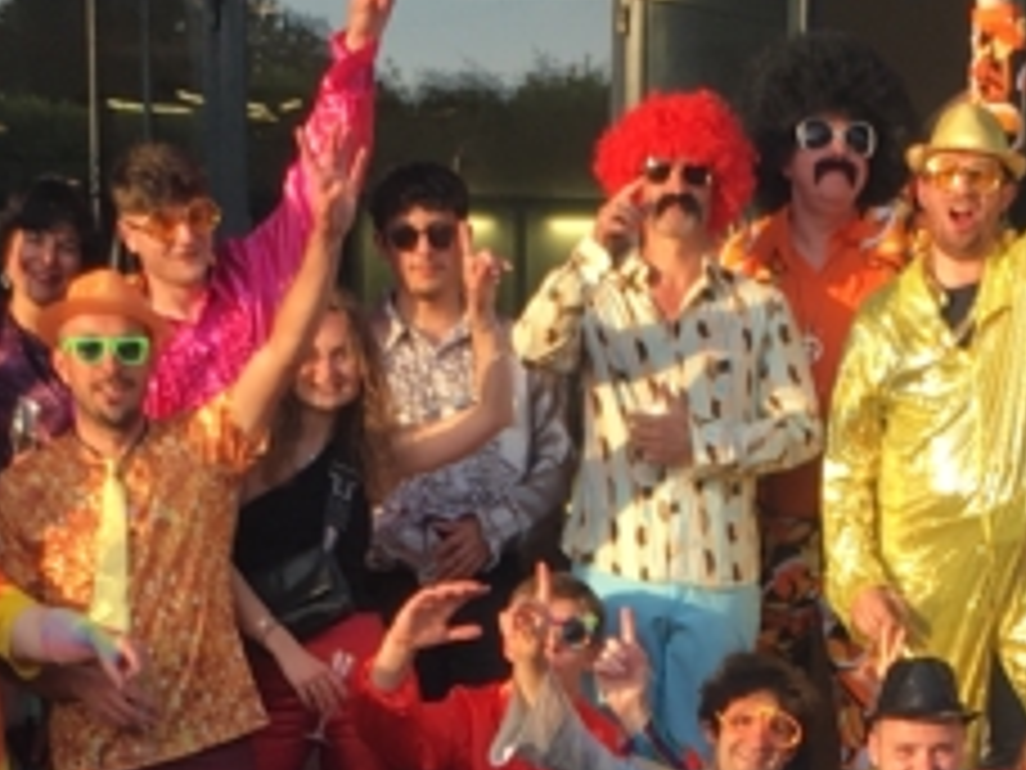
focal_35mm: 130
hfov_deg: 15.1
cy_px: 1211
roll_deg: -0.6
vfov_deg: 10.9
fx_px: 3853
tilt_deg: -10.4
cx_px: 734
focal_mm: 4.15
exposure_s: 1/187
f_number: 2.2
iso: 25
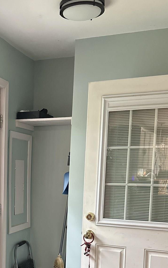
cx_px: 12
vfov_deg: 38.1
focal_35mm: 51
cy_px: 215
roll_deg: -1.3
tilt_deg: -6.1
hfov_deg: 24.5
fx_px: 374
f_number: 1.78
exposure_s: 1/60
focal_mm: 6.86
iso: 1000
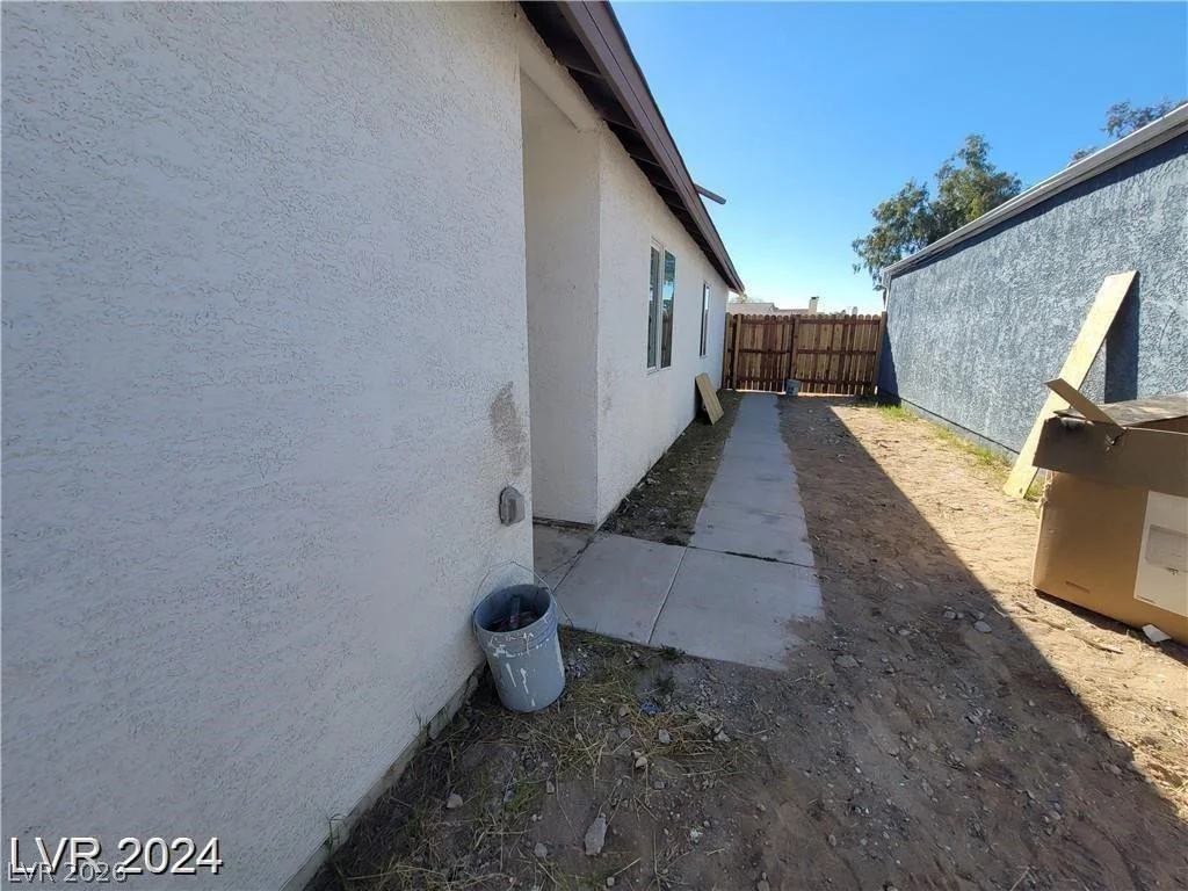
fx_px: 446
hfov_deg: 106.2
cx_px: 594
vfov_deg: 89.9
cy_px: 446
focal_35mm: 13
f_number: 2.2
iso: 64
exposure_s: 1/1096
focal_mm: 2.2
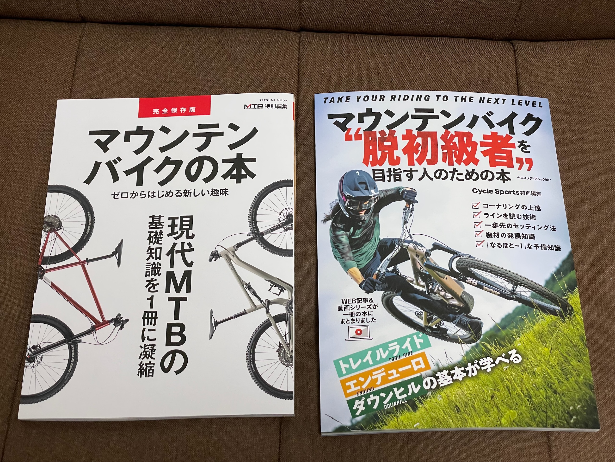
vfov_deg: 28.0
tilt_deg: -64.0
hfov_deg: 36.8
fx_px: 924
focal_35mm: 52
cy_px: 231
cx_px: 308
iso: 250
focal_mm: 6
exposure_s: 1/50
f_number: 2
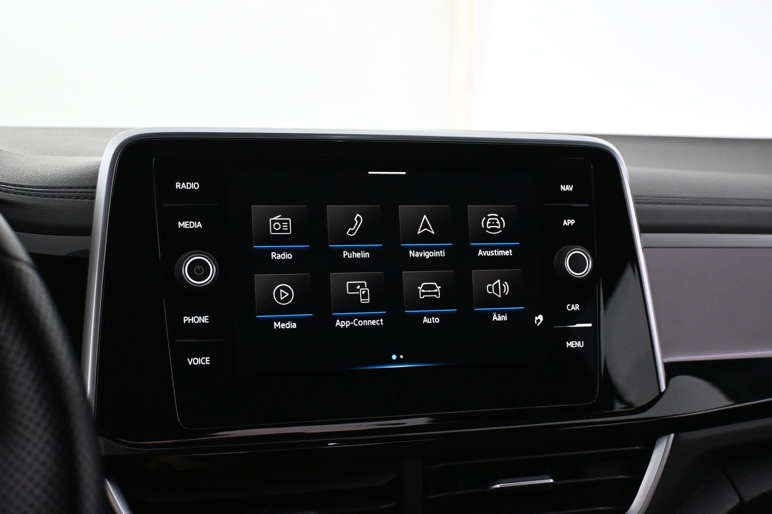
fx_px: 1045
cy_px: 257
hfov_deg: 40.5
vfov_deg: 27.7
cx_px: 386
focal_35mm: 49
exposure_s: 1/60
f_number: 5
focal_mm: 32.5
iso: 4000
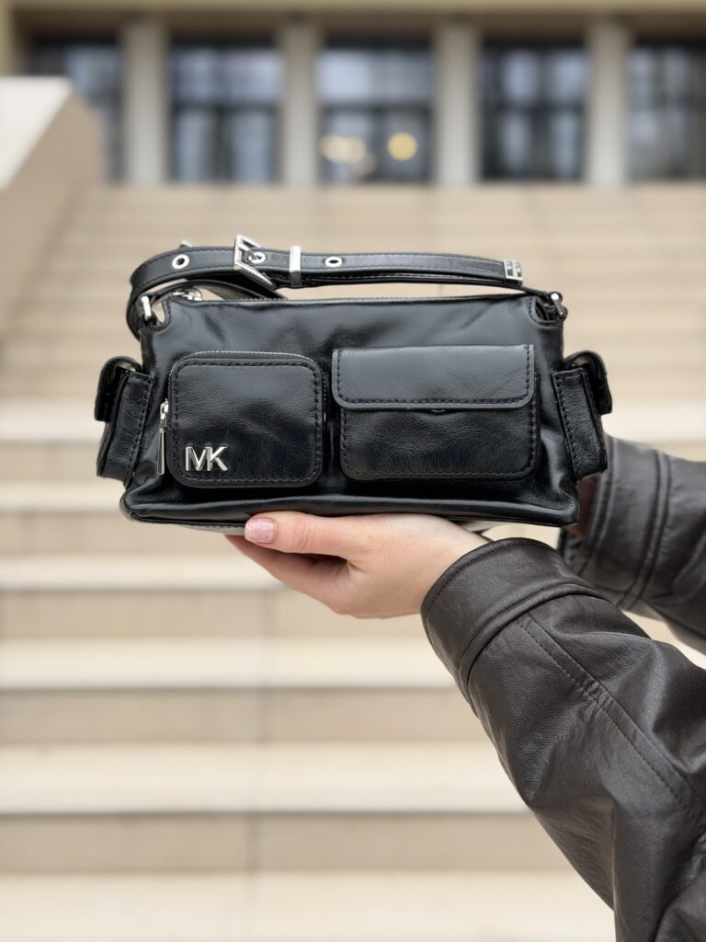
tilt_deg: -5.1
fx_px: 1305
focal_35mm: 48
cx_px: 353
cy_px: 471
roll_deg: -0.4
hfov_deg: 30.3
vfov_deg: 39.7
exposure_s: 1/463
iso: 80
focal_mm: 6.76
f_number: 1.78
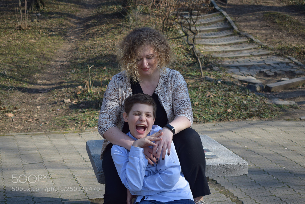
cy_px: 102
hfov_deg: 29.9
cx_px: 152
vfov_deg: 20.2
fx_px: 572
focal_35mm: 68
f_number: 5
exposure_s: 1/640
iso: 200
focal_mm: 45
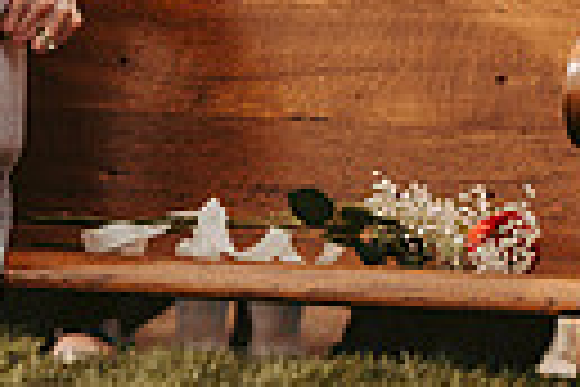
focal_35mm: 450
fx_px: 7249
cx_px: -216
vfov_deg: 3.0
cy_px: -124
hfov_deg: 4.6
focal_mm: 100
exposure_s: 1/2000
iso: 200
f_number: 2.8
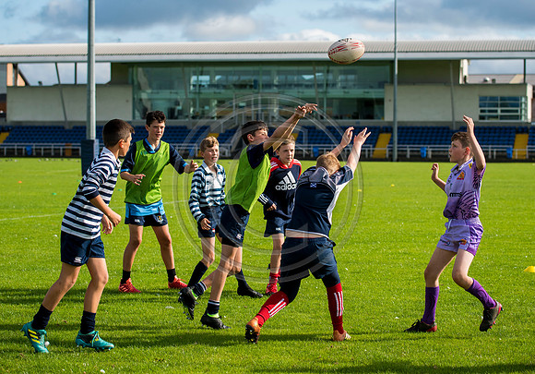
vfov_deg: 13.6
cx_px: 265
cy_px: 188
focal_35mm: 104
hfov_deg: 19.4
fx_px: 1562
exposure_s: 1/1600
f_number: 4
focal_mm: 82
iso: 250
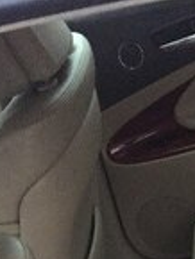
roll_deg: +20.8
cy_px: 439
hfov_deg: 14.5
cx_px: 234
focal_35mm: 99
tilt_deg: -40.8
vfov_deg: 17.0
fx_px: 742
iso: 320
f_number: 2.2
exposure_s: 1/17
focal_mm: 4.15
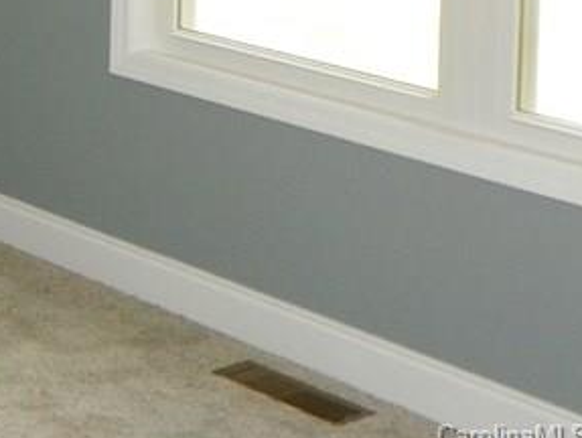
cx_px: -369
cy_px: -324
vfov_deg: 12.1
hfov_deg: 15.5
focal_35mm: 114
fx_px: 1919
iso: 200
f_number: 2.8
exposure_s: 1/125
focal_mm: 5.7
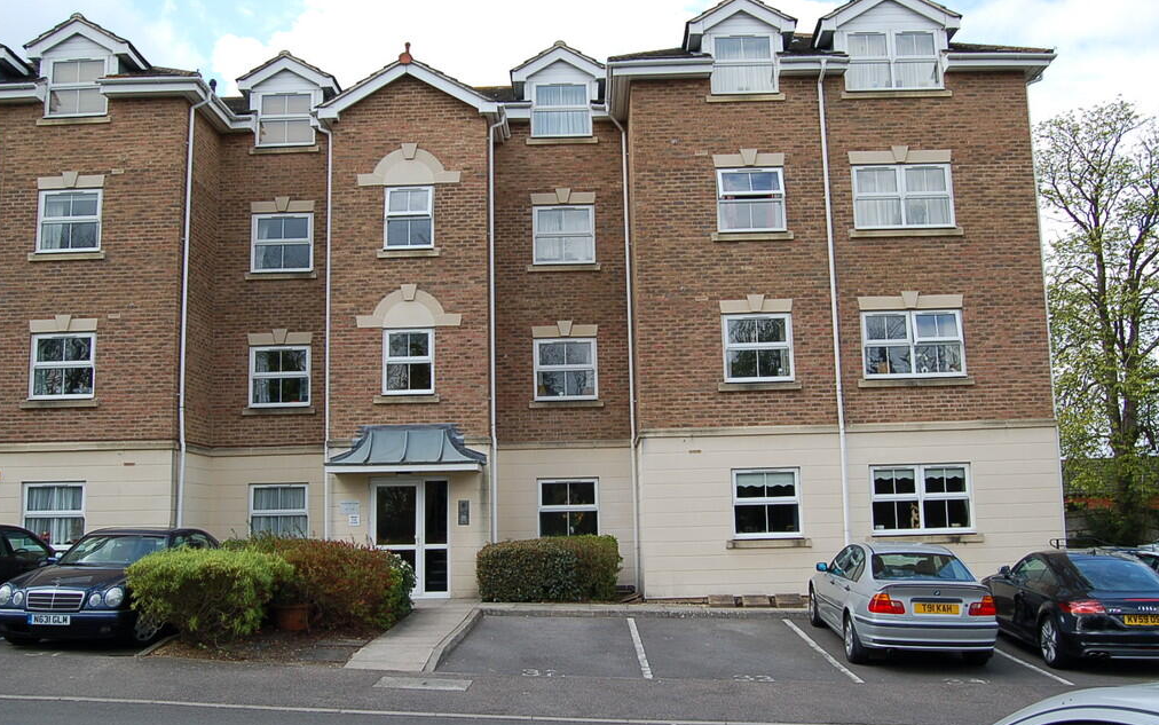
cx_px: 574
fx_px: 1074
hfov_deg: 56.7
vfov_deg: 37.3
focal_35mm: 34
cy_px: 361
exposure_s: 1/200
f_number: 8
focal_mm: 22
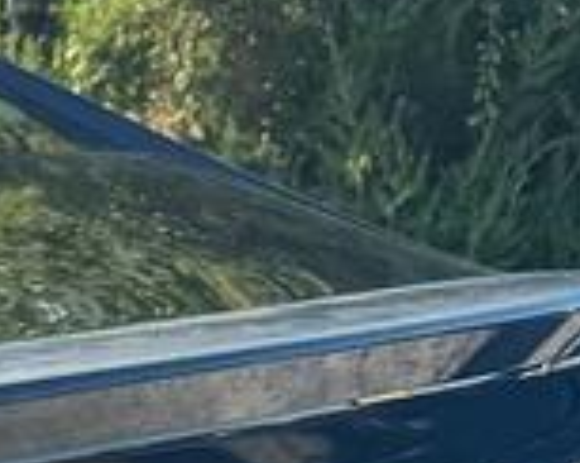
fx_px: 3360
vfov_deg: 7.5
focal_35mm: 196
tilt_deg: -17.1
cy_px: 945
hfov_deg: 8.2
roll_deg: +0.6
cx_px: -1224
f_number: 1.78
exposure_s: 1/1151
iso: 80
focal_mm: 6.76
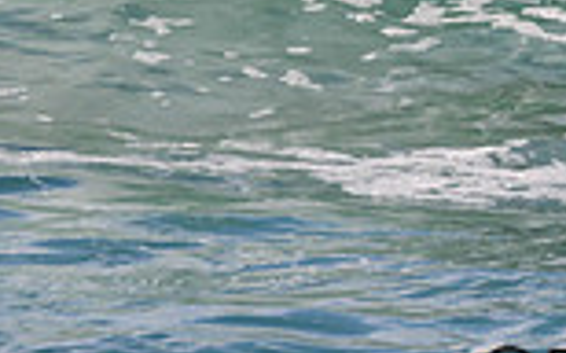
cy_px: -230
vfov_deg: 0.4
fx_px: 47398
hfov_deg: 0.7
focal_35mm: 3075
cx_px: 761
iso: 1000
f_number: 11
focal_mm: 800
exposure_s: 1/2000
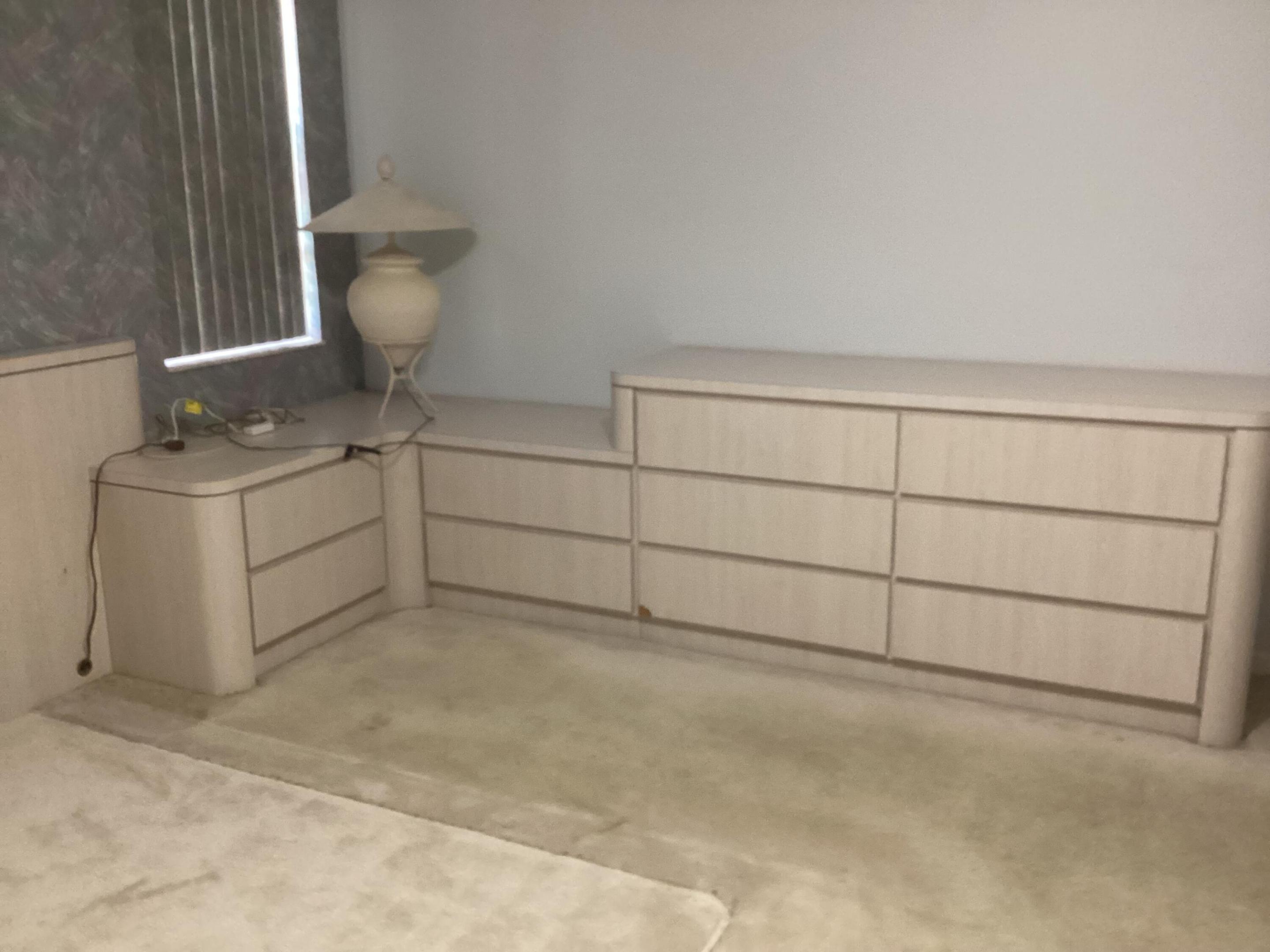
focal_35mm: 31
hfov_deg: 58.4
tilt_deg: -14.2
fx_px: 1137
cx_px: 635
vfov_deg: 45.4
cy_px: 476
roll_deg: +0.3
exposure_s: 1/30
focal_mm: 3.3
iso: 320
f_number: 2.4
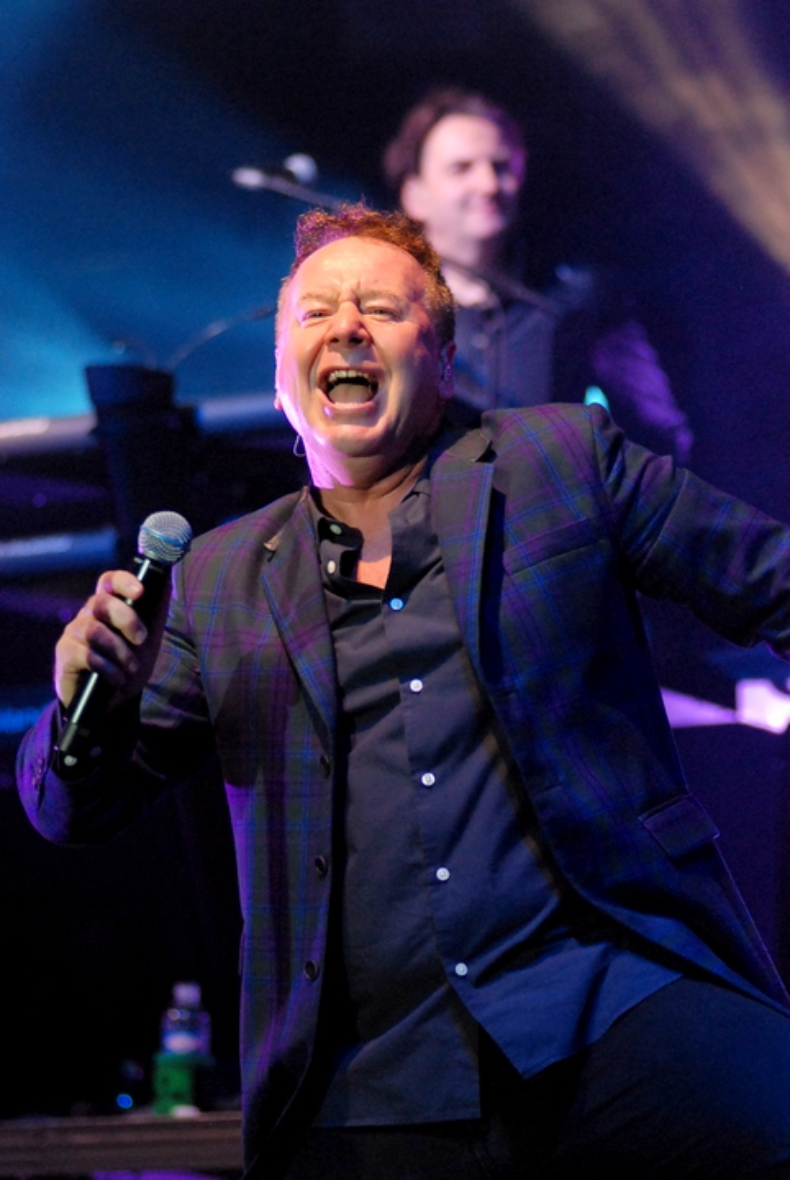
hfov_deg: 8.3
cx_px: 395
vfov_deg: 12.4
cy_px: 590
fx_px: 5415
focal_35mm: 165
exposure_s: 1/640
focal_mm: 110
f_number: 2.8
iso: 1600
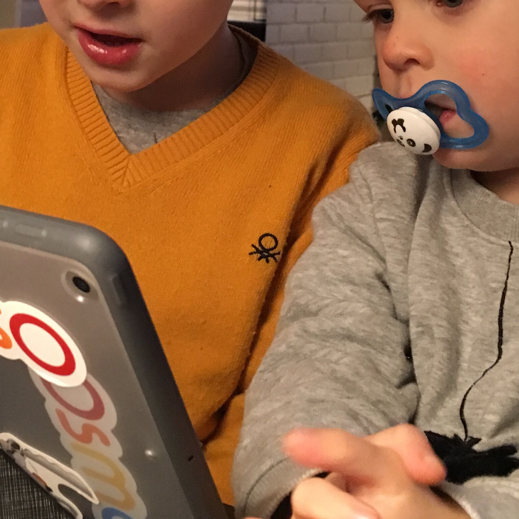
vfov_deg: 25.2
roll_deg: -2.6
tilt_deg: -7.3
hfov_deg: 25.6
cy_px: 90
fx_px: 1137
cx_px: 162
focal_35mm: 67
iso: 200
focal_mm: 4.15
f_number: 2.2
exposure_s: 1/17
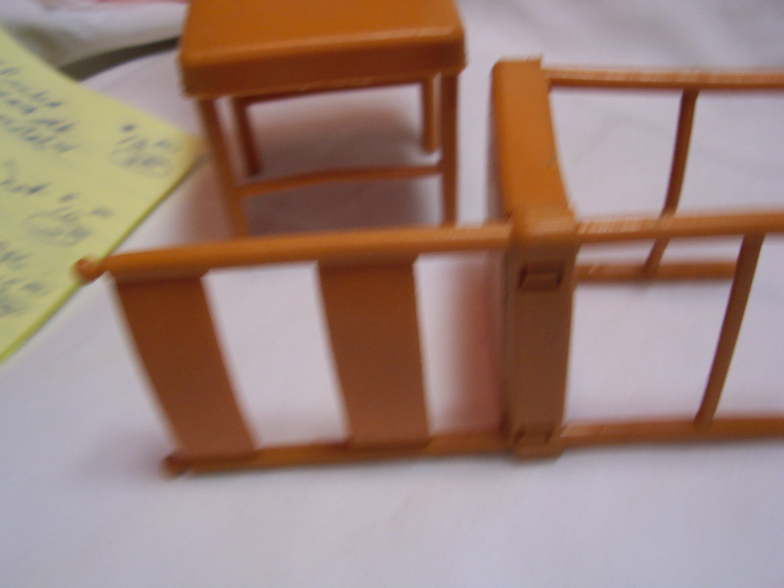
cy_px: 294
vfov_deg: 38.7
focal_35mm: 37
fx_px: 838
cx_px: 392
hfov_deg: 50.1
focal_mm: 5.6
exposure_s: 1/30
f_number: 2.8
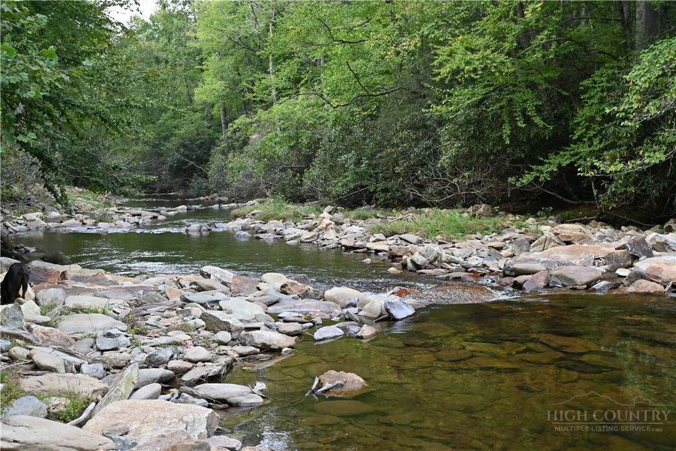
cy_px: 226
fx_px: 789
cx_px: 338
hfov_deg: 46.4
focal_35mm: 42
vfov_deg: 31.9
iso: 280
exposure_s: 1/250
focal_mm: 28
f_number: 4
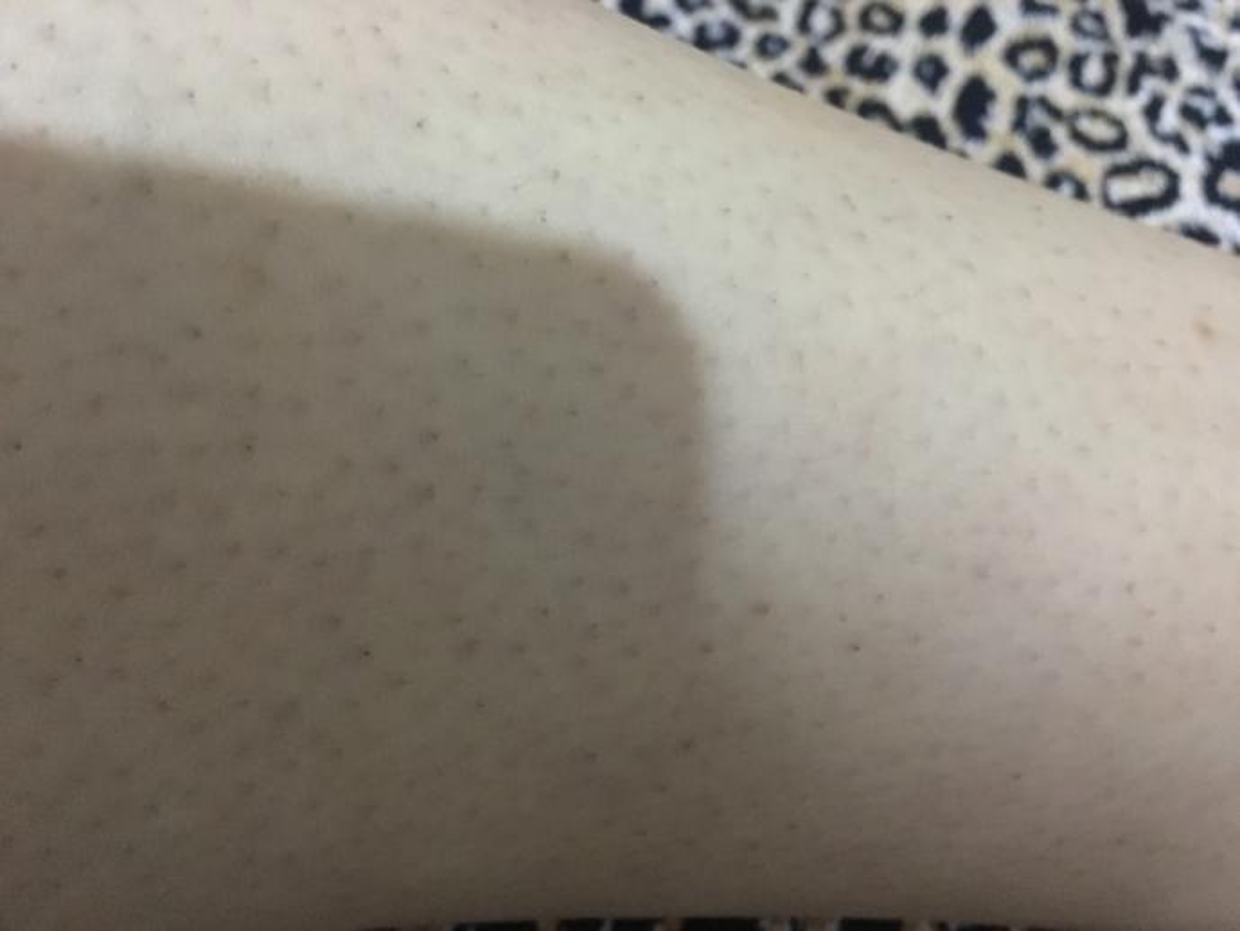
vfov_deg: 48.3
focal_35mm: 29
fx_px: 1039
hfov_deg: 61.6
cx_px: 620
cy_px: 466
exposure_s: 1/17
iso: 1250
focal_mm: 4.15
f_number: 2.2
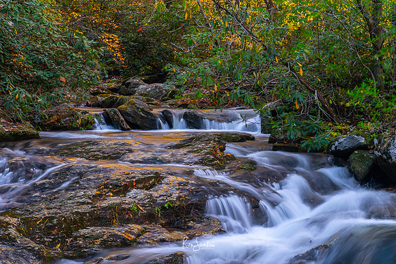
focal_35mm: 107
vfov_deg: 12.8
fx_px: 1175
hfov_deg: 19.1
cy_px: 132
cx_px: 198
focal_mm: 105
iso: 100
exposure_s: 1/1.25
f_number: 13
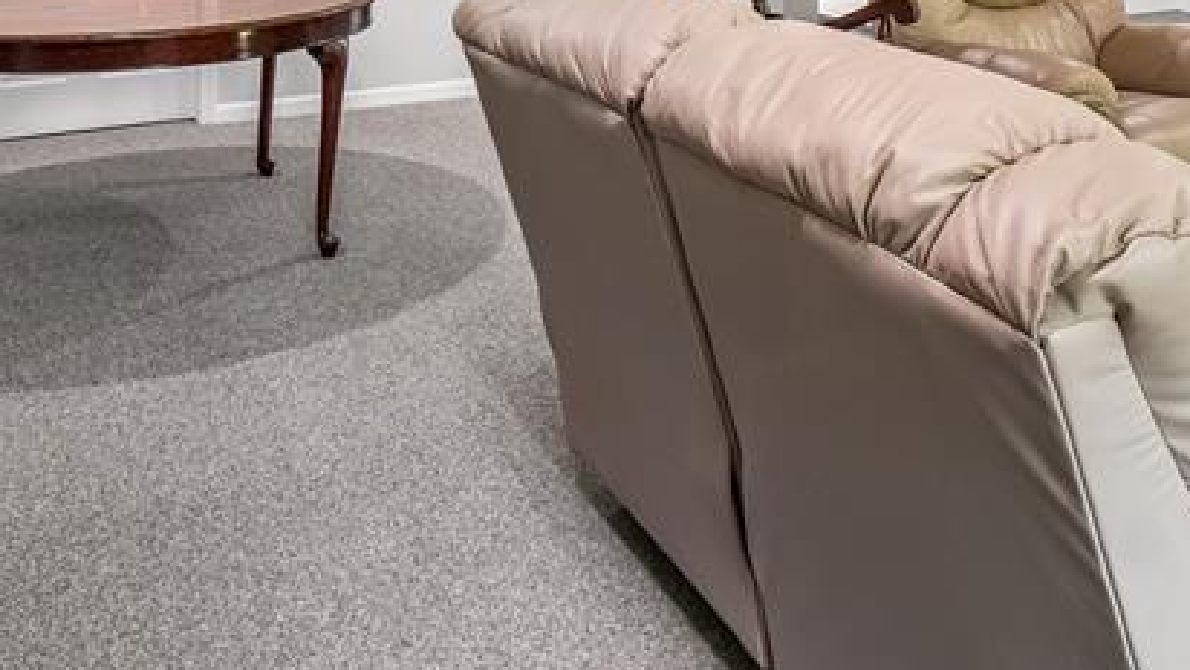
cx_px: 690
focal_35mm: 39
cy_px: -162
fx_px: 1231
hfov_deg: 51.4
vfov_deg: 26.6
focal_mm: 10
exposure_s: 1/10
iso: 400
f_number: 8
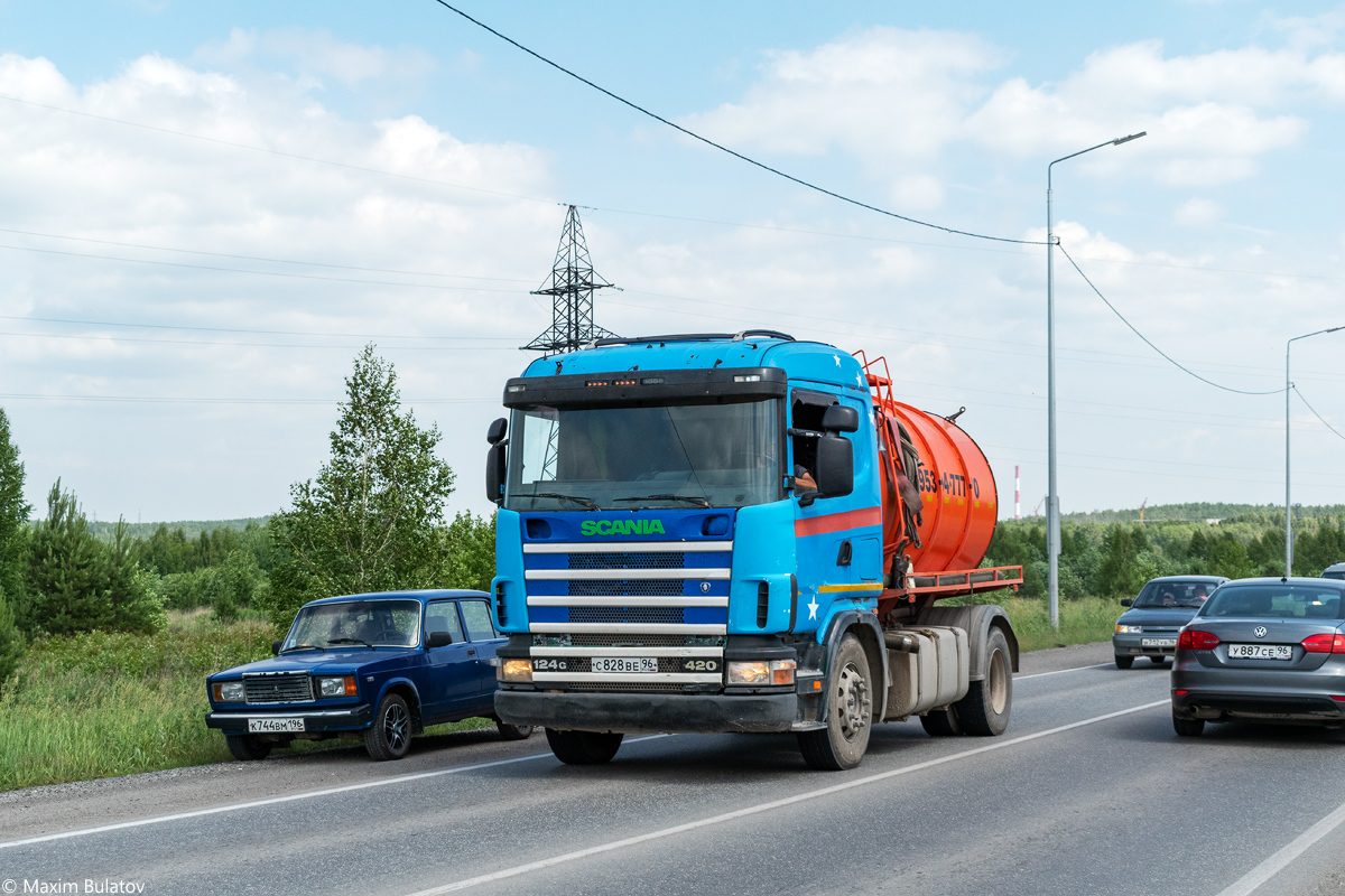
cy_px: 448
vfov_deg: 28.1
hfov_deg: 41.1
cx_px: 672
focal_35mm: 48
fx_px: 1793
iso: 400
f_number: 7.1
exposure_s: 1/1600
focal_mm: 32
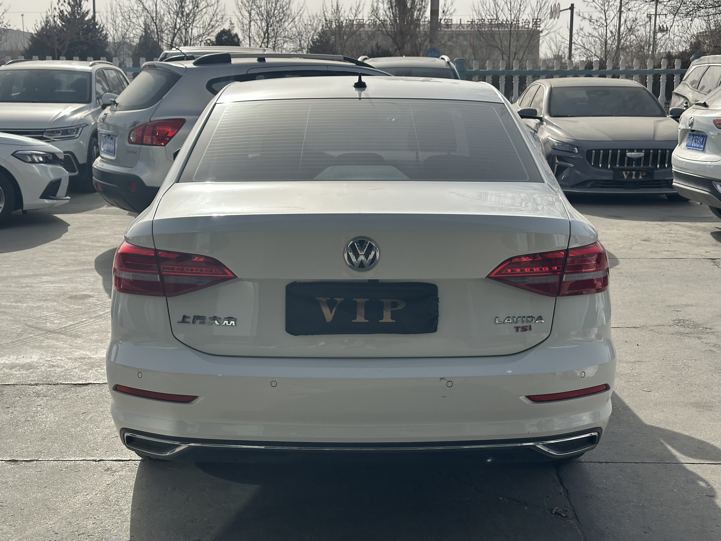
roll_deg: -0.4
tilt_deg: -11.5
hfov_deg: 39.7
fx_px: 1000
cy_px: 270
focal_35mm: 48
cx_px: 360
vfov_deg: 30.3
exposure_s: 1/5263
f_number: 1.78
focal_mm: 6.86
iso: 64
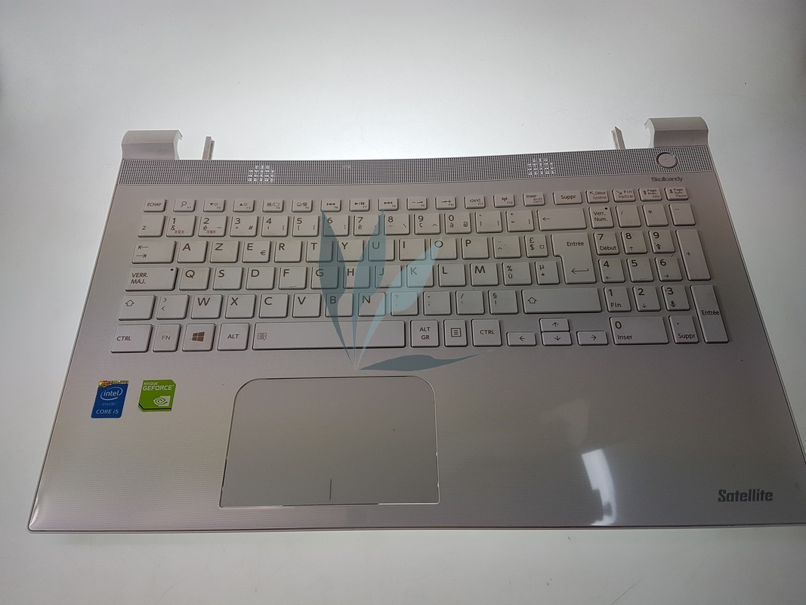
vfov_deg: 53.1
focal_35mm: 26
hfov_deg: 67.3
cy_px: 302
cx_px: 403
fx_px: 605
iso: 40
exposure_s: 1/141
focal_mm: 4.2
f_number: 1.7
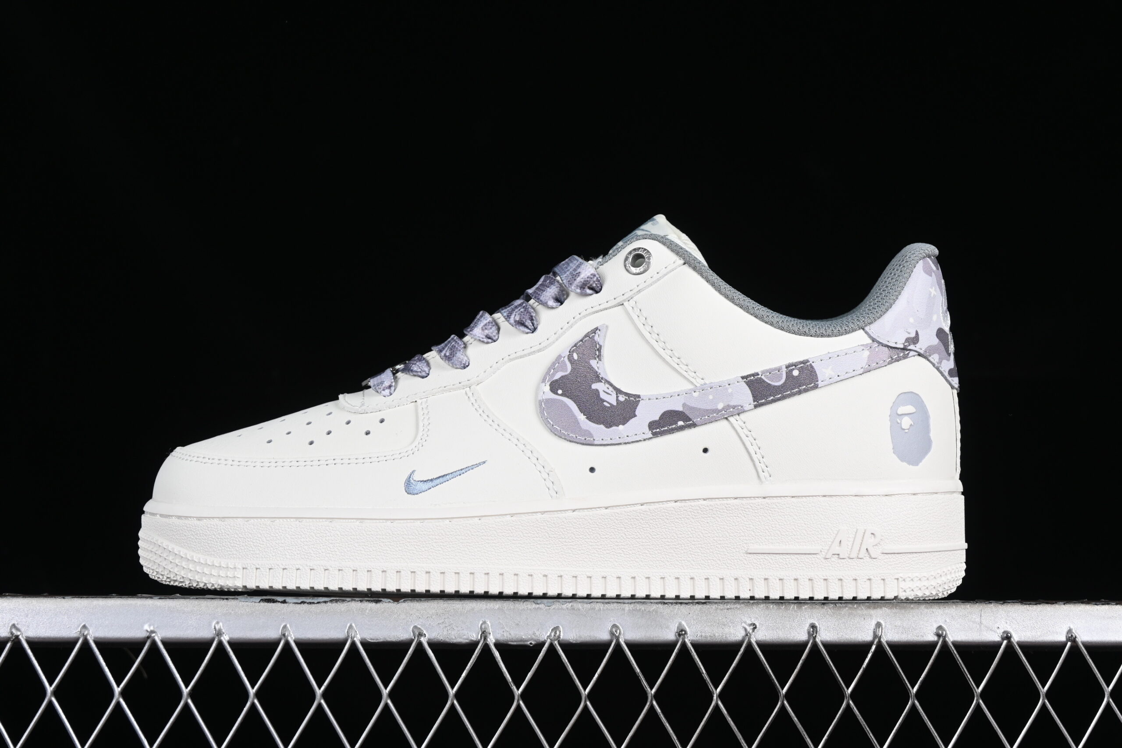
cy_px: 374
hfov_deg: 27.0
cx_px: 561
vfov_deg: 18.2
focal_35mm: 75
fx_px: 2337
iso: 160
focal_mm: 50
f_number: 8
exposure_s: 1/80
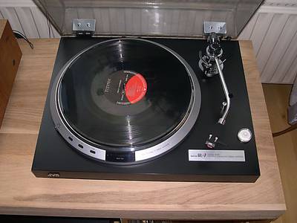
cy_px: 112
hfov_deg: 49.0
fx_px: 326
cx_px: 148
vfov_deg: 37.7
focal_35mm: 38
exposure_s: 1/30
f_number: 7.6
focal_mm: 8
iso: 121
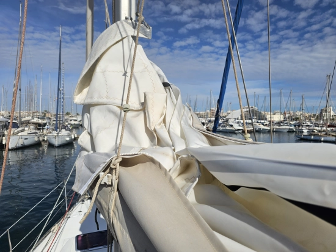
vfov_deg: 58.9
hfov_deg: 73.9
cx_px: 168
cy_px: 126
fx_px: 223
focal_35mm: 23
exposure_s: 1/2027
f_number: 1.7
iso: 10
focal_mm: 6.3
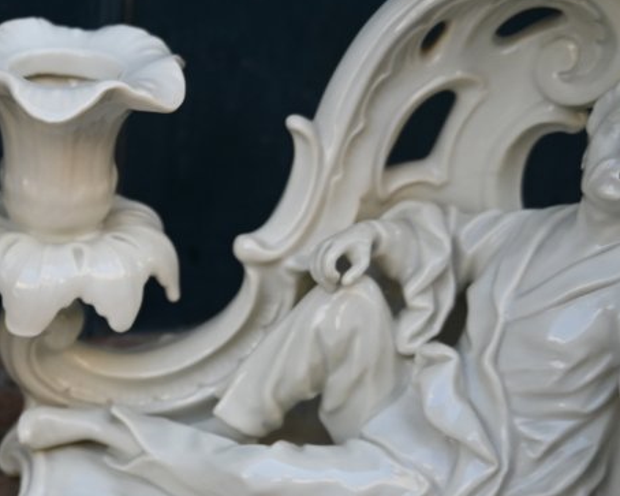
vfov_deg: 20.8
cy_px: 419
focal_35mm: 73
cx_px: -101
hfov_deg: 24.1
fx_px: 1332
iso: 200
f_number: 4
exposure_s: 1/250
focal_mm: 19.5
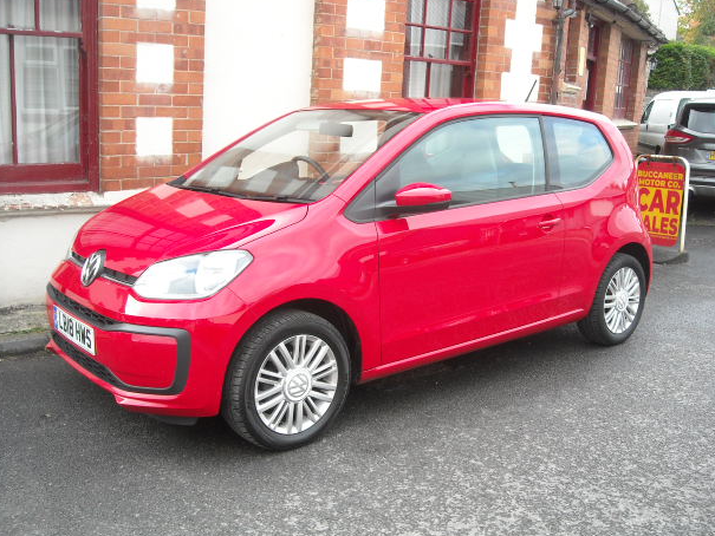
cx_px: 366
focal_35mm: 37
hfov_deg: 50.1
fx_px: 764
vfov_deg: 38.7
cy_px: 267
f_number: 2.8
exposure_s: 1/184
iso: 141
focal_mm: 5.7
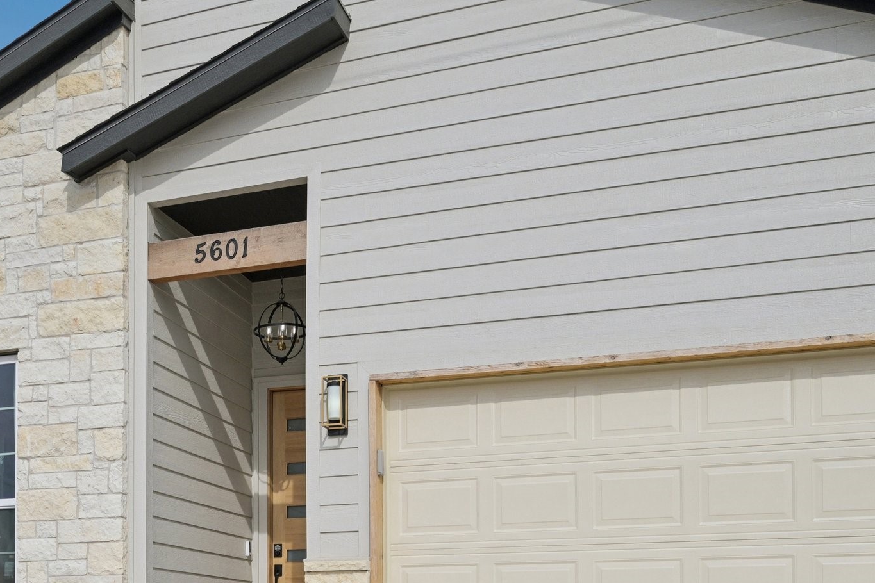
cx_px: 229
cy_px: 416
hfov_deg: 42.4
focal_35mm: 45
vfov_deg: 29.5
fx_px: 1094
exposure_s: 1/2500
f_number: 8
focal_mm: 30
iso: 400
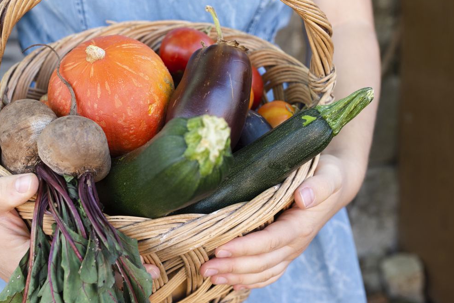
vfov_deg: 24.8
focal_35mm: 55
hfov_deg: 36.5
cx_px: 225
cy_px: 152
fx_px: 687
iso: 320
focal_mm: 35
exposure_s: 1/160
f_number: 4.5
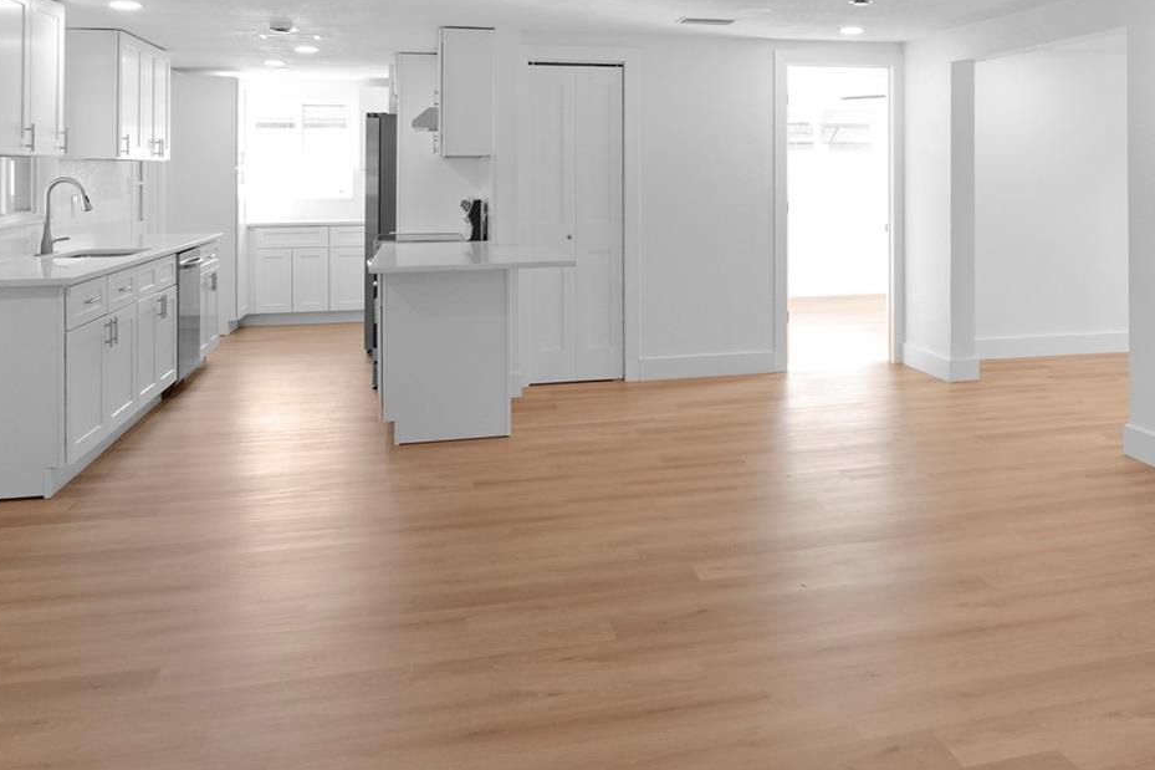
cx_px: 757
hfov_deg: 59.1
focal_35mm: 31
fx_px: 994
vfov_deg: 41.4
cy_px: 220
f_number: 6.3
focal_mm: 12
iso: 800
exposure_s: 1/80
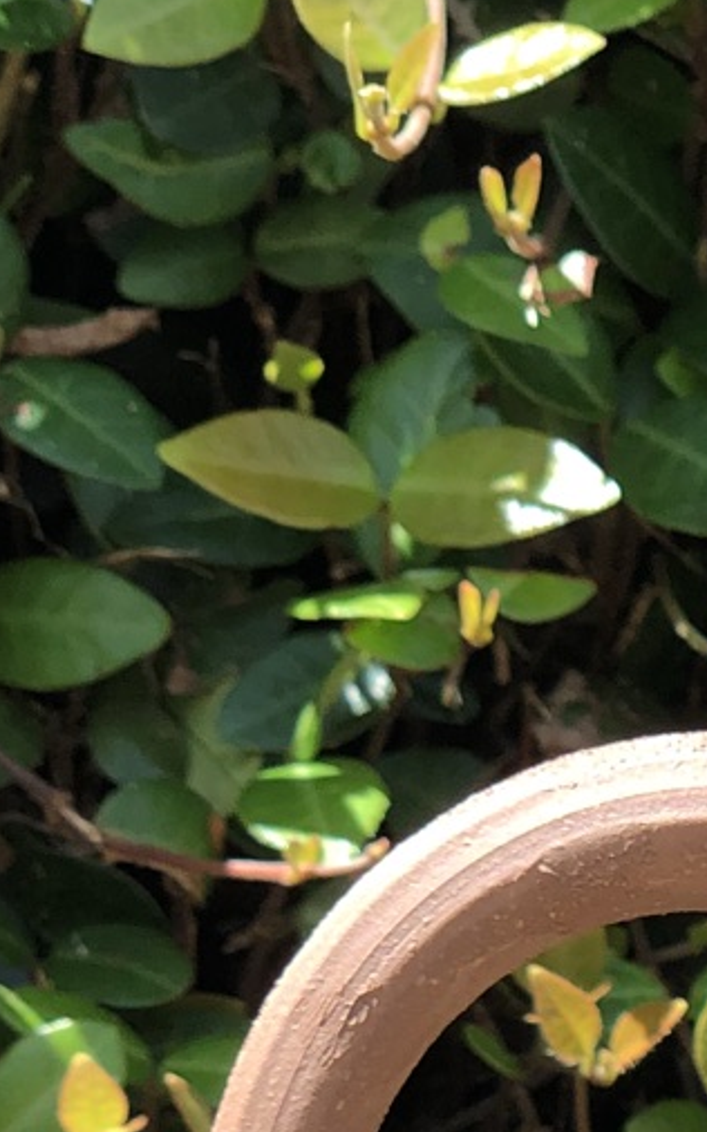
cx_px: 1289
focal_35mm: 196
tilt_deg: -7.0
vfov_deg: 10.5
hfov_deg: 6.5
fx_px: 6046
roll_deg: -0.3
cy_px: 1356
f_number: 2.4
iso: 16
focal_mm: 6
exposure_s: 1/232
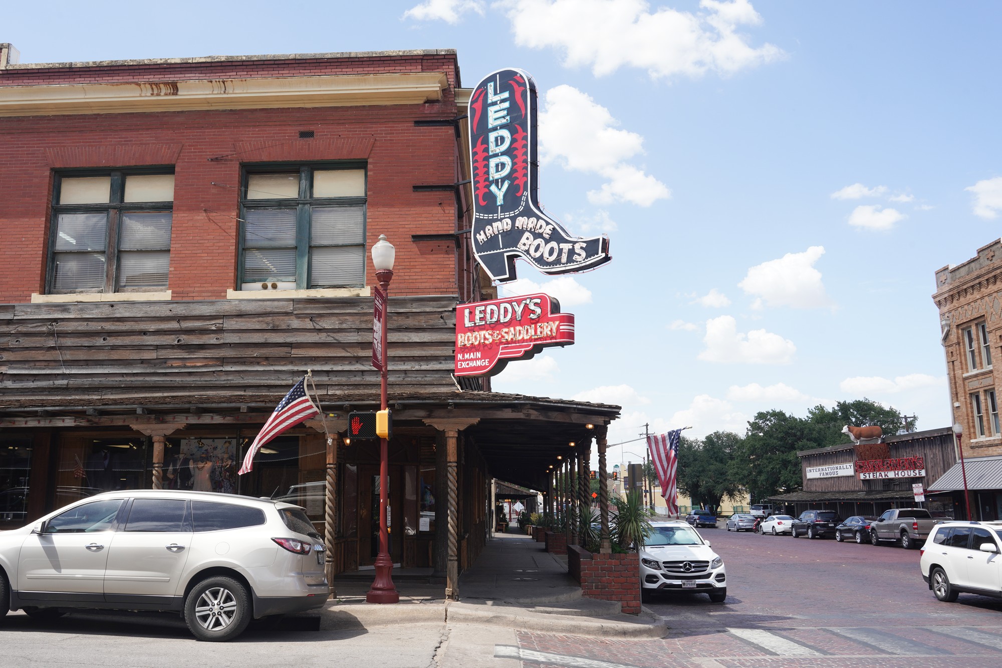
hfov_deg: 63.7
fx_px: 807
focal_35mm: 29
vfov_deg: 45.0
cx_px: 501
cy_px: 334
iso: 160
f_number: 14
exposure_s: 1/100
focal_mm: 29
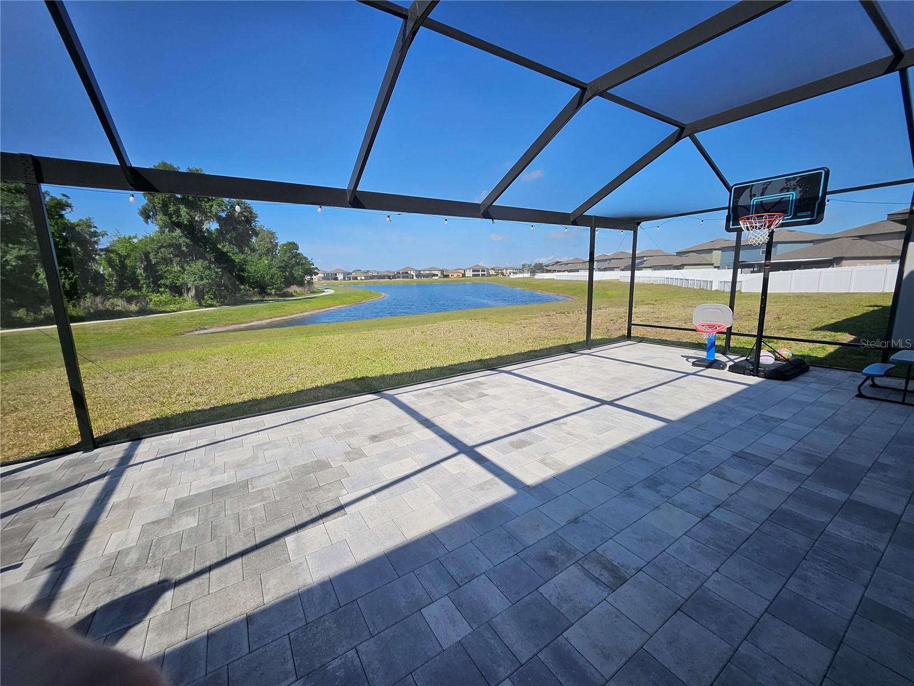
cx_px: 457
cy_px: 343
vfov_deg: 89.9
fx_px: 343
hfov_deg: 106.2
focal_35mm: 13
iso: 32
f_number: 2.2
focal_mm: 1.7
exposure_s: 1/829
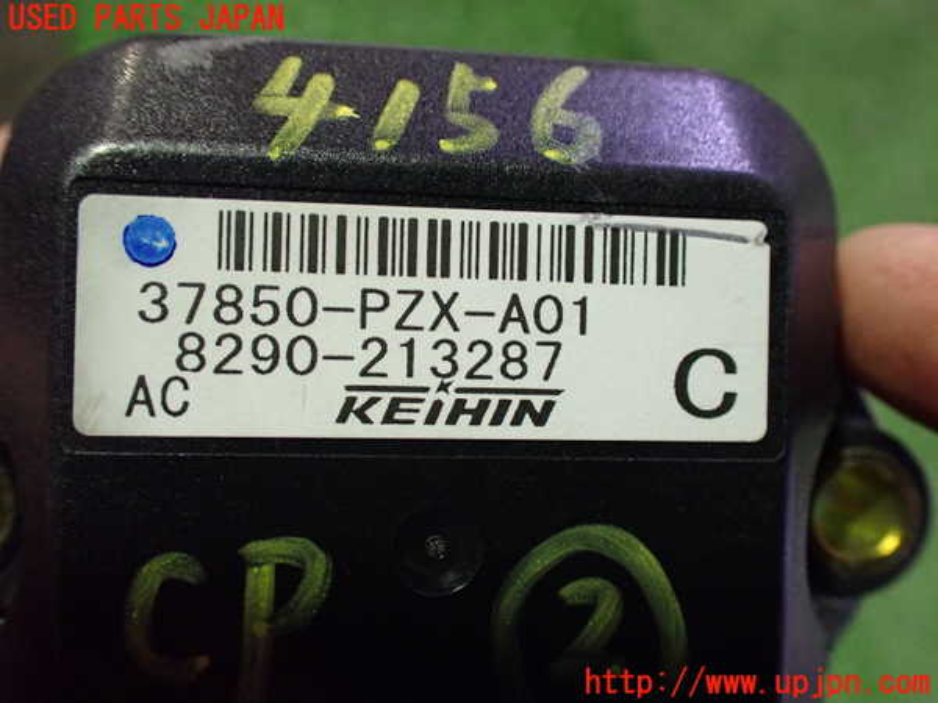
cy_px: 352
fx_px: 813
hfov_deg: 60.0
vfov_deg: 46.8
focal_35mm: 30
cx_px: 469
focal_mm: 5.4
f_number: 2.3
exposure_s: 1/40
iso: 800
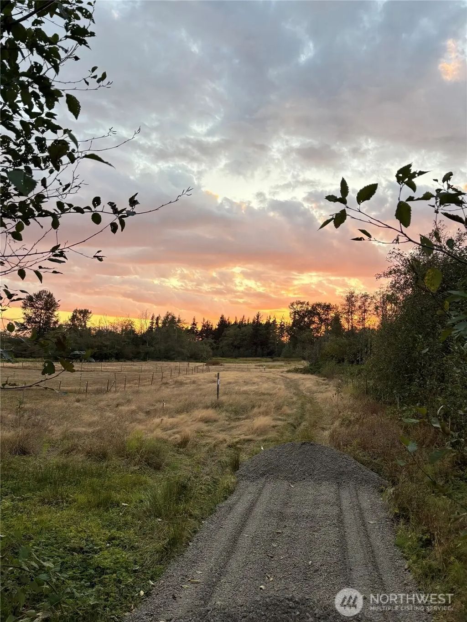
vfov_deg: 67.3
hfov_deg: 53.1
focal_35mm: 26
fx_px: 468
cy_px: 311
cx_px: 234
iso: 100
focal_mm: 5.96
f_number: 1.6
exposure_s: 1/171
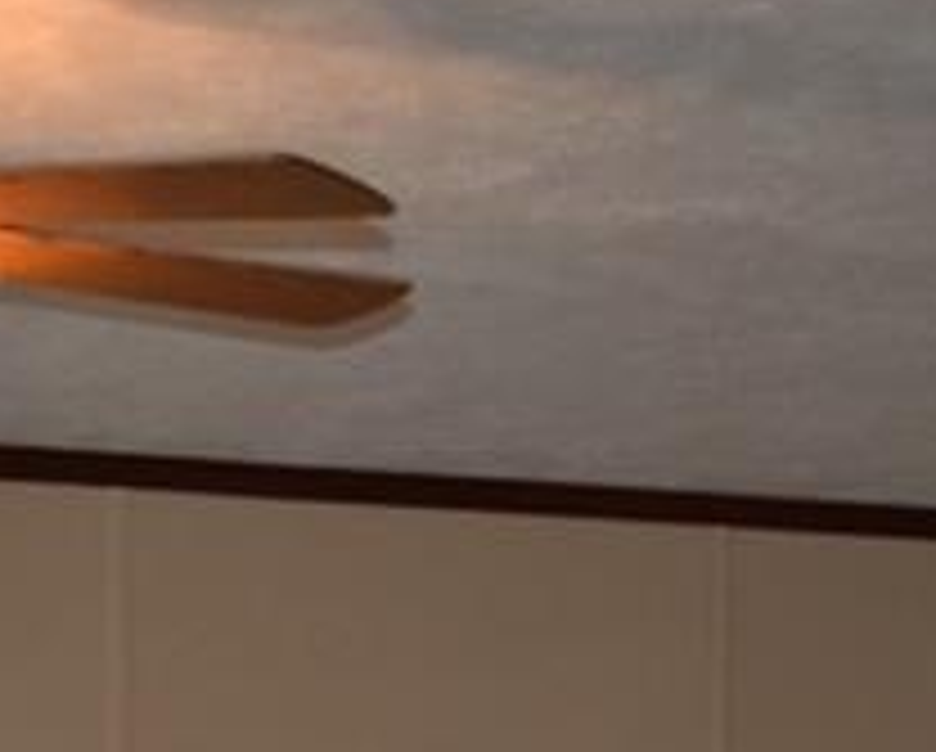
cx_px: 459
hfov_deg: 8.2
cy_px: 1436
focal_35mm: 235
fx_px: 6519
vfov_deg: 6.4
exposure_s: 1/160
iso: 800
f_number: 4.5
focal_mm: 34
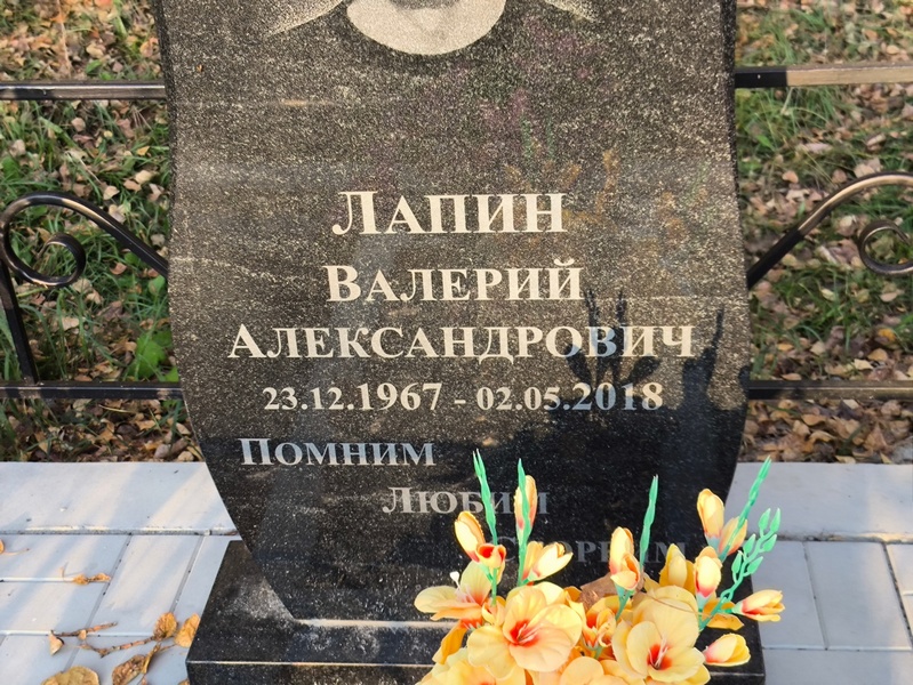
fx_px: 1319
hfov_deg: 38.2
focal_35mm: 50
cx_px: 456
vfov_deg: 29.1
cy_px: 342
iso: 50
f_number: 1.7
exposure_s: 1/167
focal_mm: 4.71
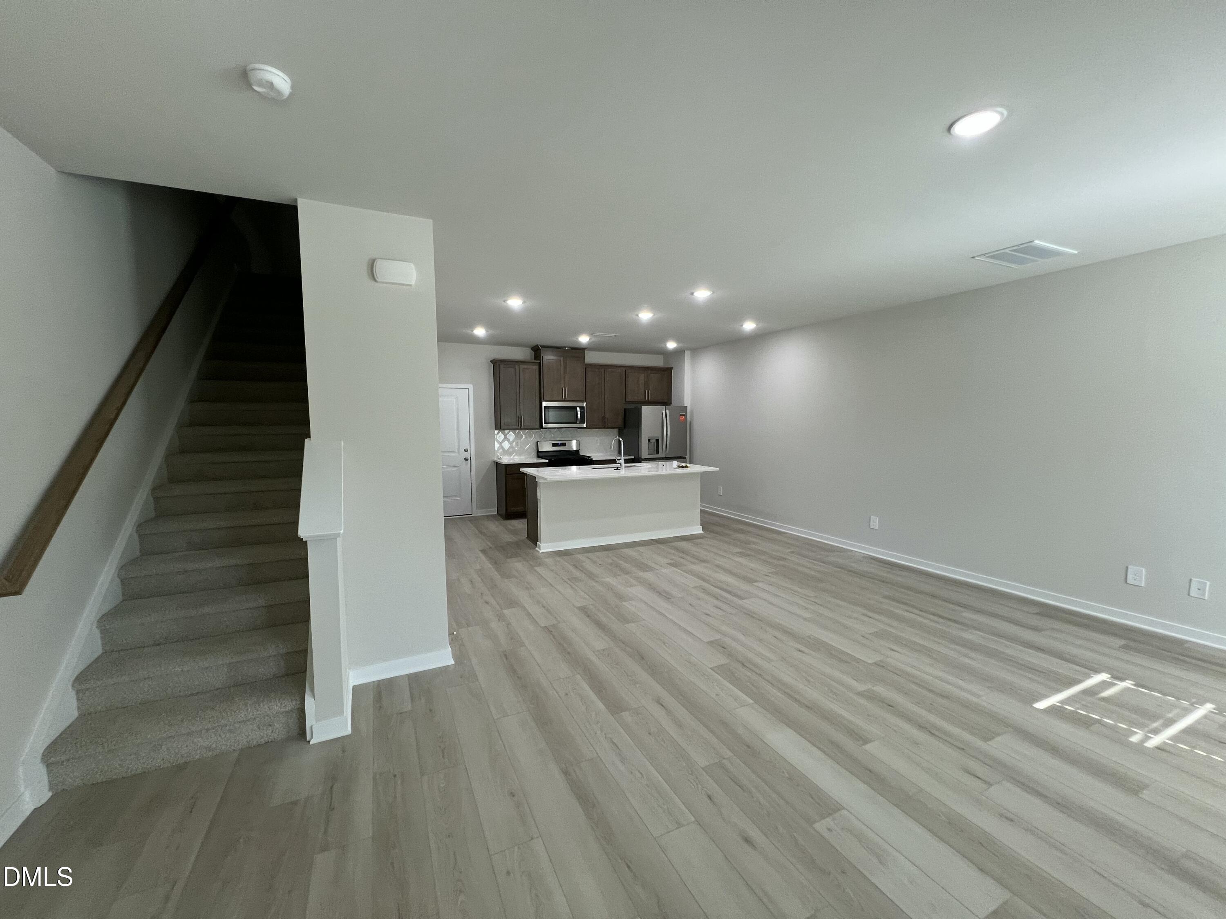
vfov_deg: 89.9
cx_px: 613
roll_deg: -1.1
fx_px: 460
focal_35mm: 13
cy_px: 460
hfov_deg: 106.2
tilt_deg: -4.8
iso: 125
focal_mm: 1.57
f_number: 1.8
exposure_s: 1/120
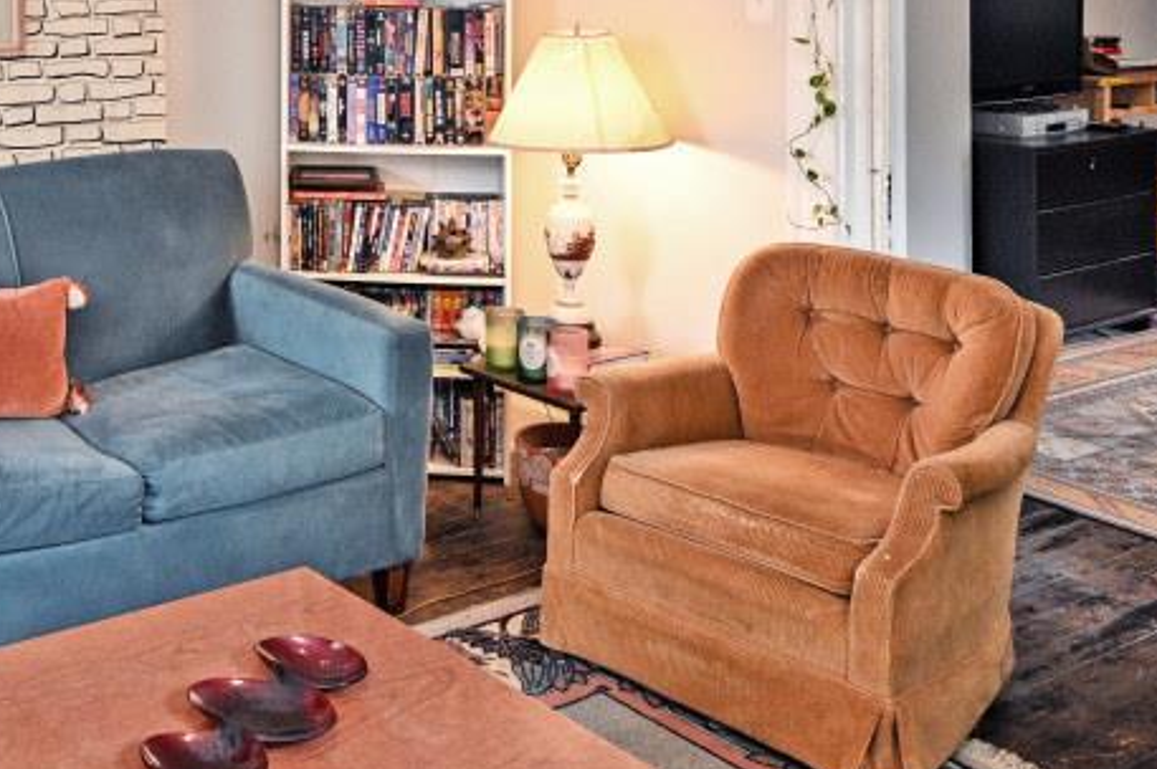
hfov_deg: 40.2
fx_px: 1477
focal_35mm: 46
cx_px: 157
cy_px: -38
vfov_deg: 27.2
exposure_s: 1/60
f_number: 4
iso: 1100
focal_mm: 14
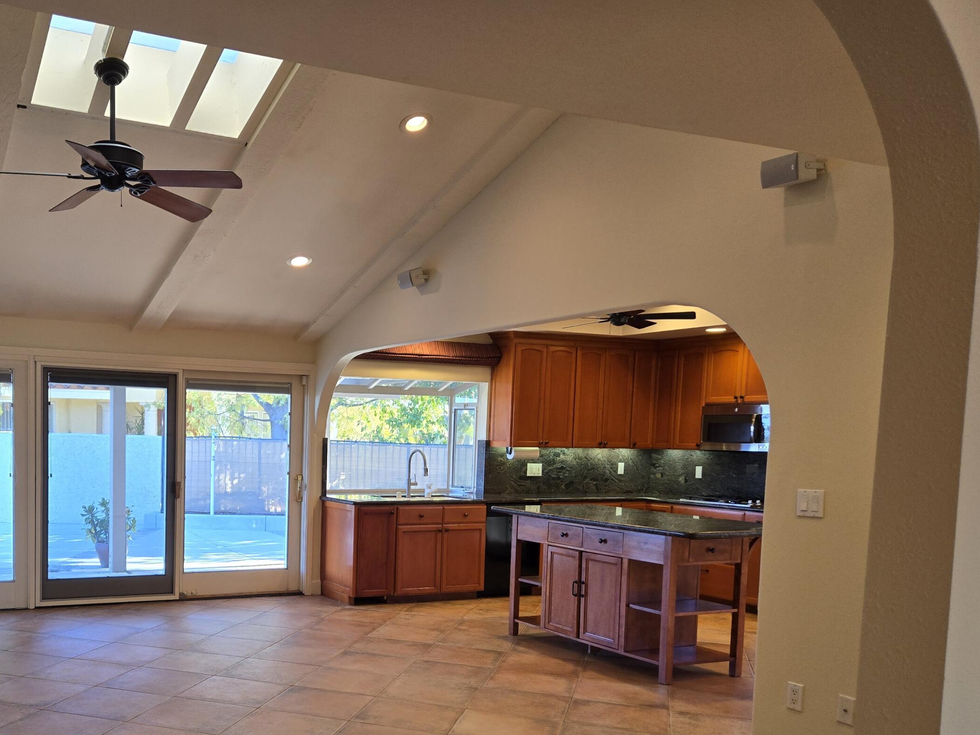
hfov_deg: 53.7
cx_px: 289
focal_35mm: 33
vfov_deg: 42.1
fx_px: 934
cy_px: 519
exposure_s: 1/120
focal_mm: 5.4
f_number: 1.8
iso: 80
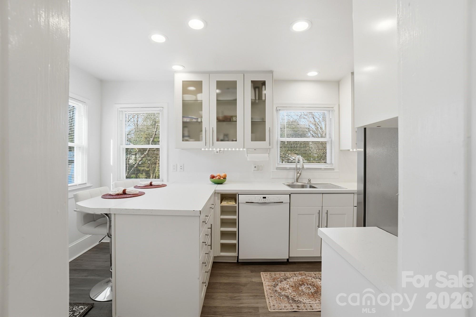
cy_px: 158
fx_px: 198
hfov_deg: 100.4
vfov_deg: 77.3
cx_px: 238
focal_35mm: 15
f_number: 4
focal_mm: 10
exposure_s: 1/1000
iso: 100
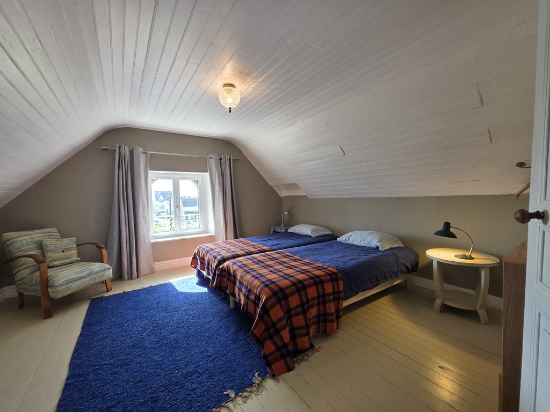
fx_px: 207
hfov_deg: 106.2
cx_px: 275
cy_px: 206
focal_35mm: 13
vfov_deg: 89.9
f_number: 1.9
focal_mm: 2.2
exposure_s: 1/100
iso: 64
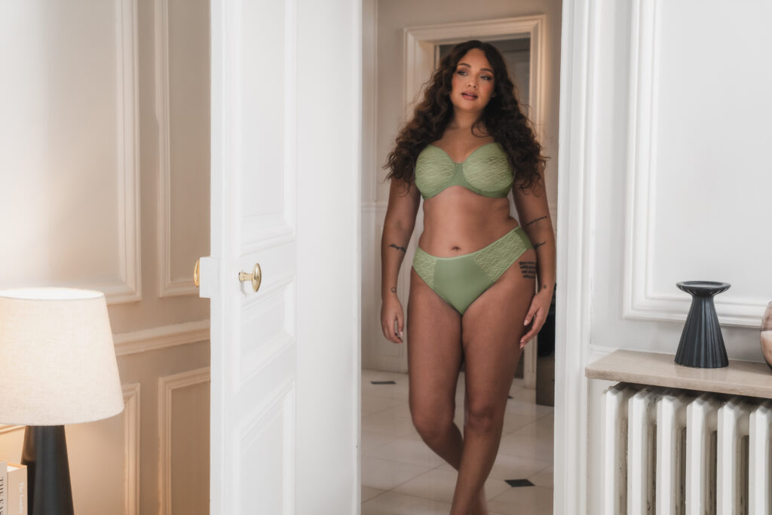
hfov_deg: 41.9
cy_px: 258
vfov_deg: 28.7
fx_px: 1008
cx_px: 386
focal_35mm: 47
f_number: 5.6
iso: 640
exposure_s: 1/125
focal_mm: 47
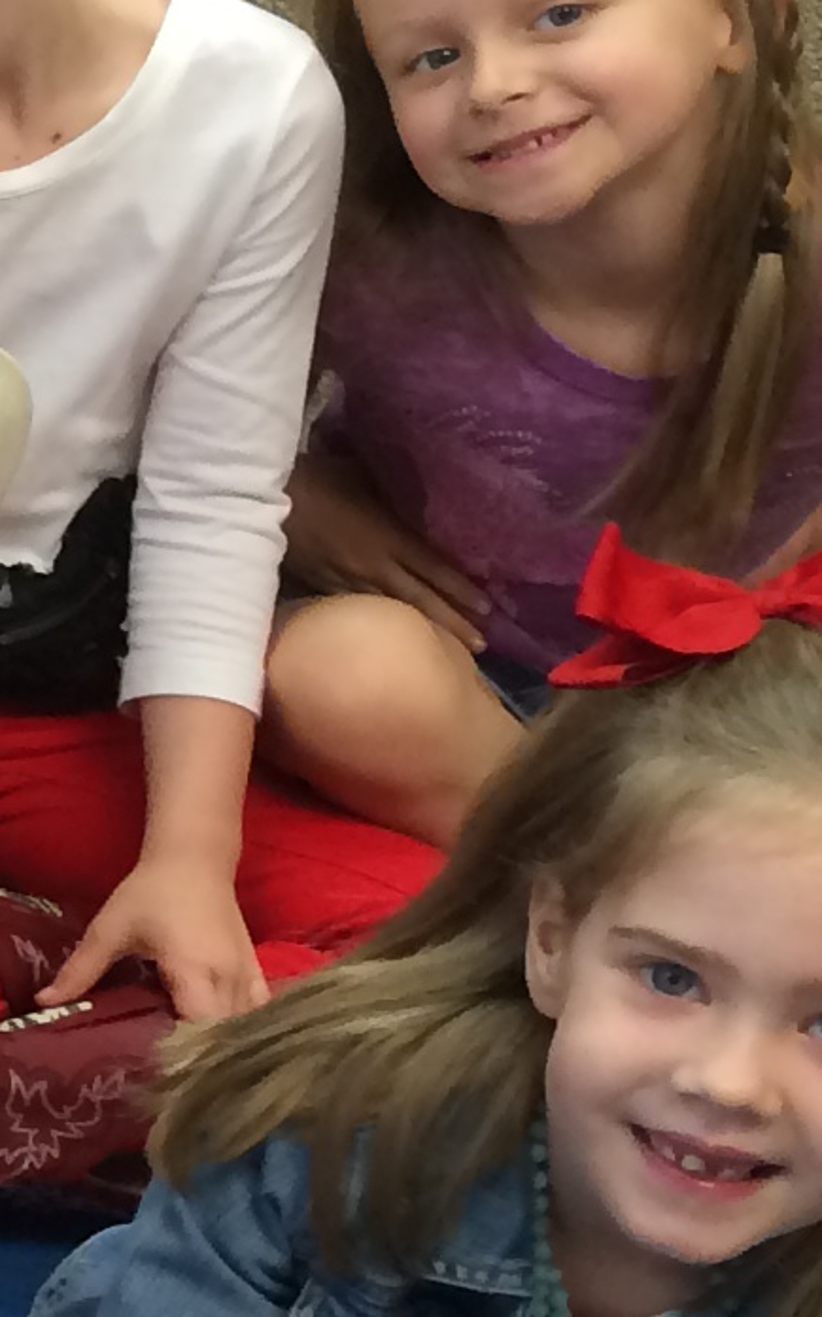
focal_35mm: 149
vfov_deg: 14.0
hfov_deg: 7.4
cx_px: -1967
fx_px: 5346
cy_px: 724
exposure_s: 1/30
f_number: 2.2
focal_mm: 4.12
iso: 80
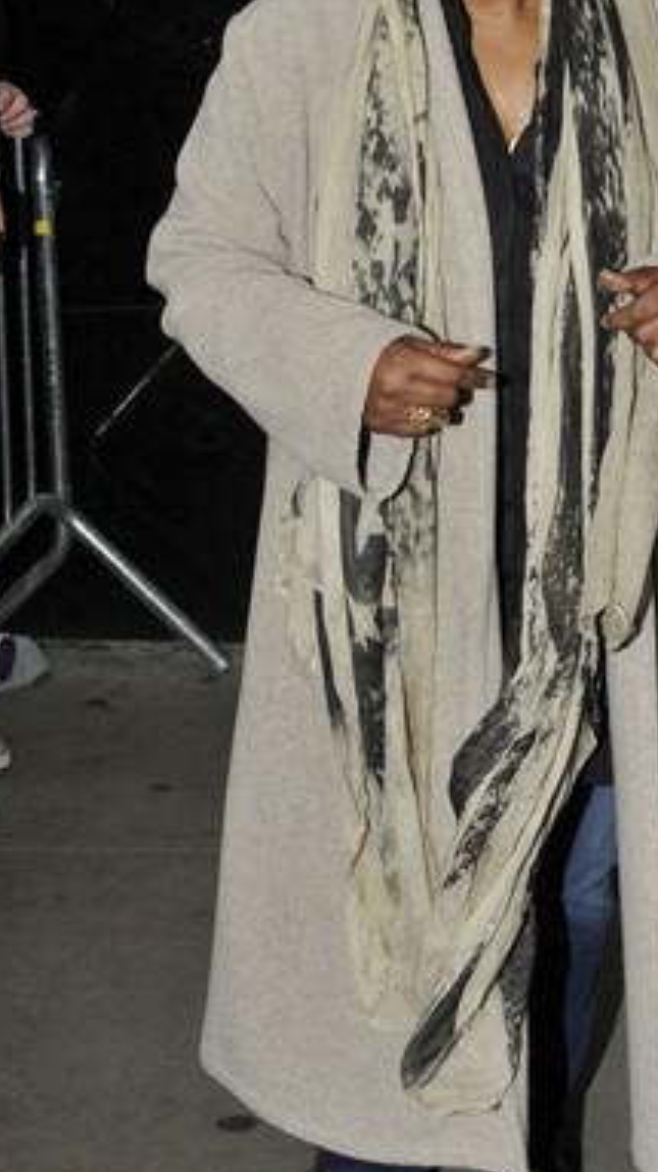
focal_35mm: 63
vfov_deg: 32.9
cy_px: 334
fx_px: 1957
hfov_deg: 18.8
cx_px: 565
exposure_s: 1/250
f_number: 6.3
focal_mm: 24
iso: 320
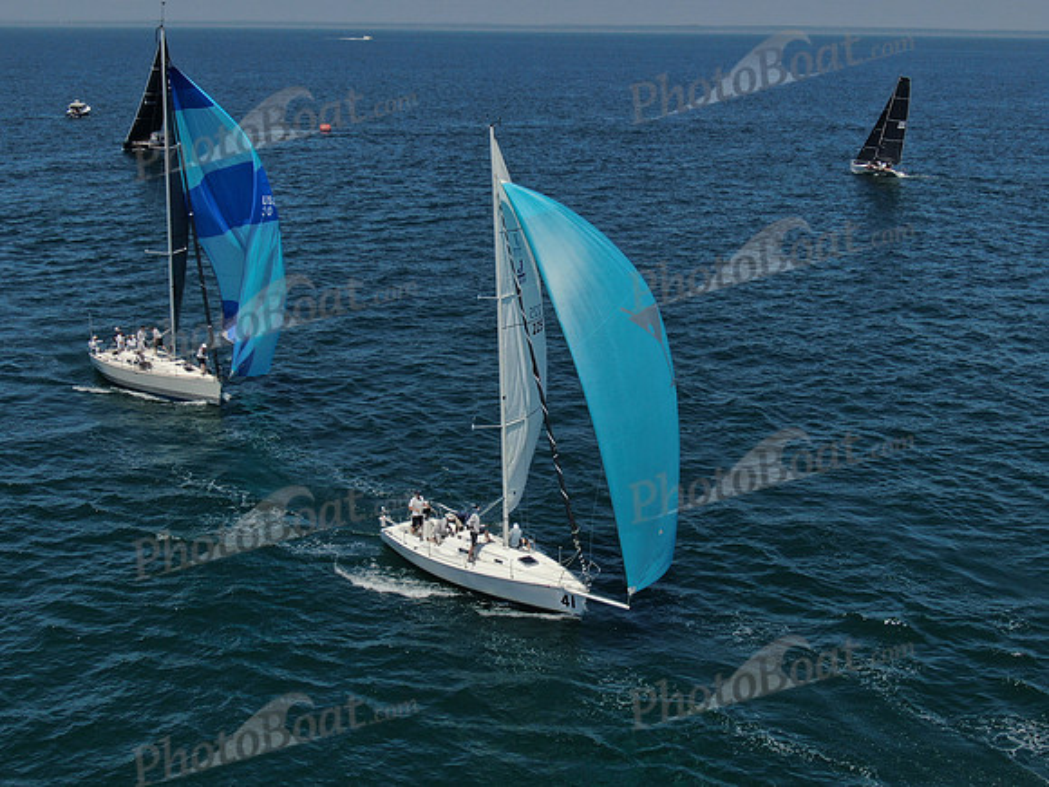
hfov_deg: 39.7
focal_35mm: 48
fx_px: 1455
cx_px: 524
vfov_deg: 30.3
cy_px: 394
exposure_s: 1/1600
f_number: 3.8
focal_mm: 8.6
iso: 100
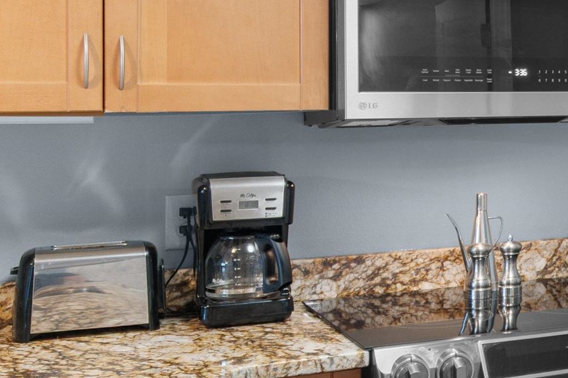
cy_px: 69
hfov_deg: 22.9
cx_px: 837
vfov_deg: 18.5
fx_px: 1151
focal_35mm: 73
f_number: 5
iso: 100
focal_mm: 14
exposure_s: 3
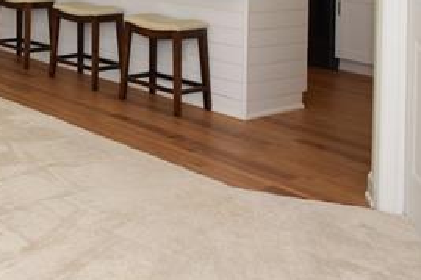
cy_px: -106
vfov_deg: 21.0
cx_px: -111
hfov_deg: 29.1
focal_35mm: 57
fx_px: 666
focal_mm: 10
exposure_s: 1/125
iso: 180
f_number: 5.6
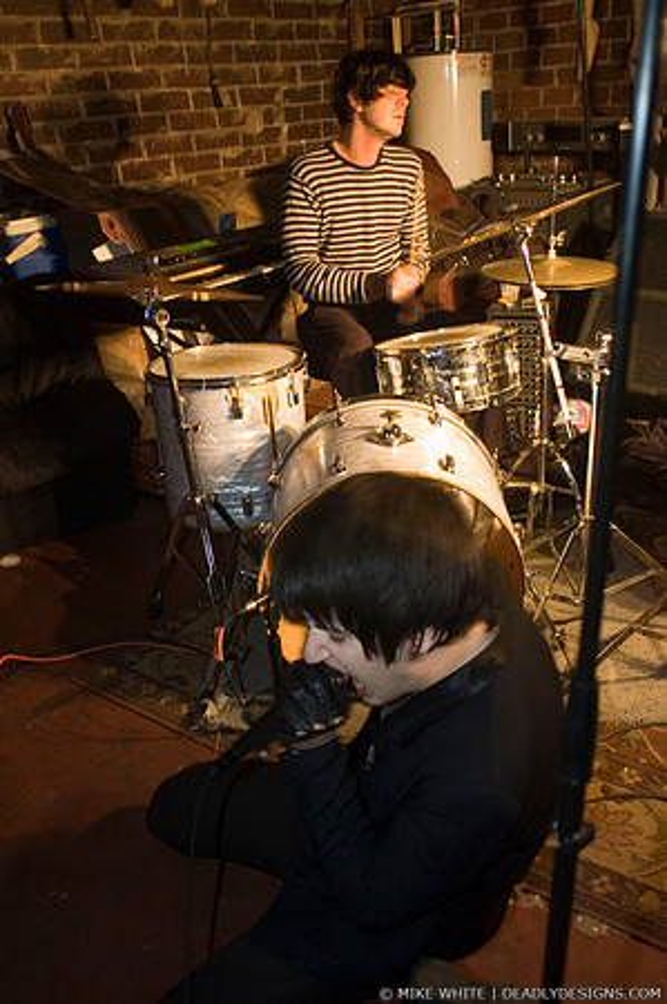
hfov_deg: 43.5
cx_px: 334
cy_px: 502
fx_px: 836
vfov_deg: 62.0
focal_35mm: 30
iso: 800
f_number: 2.8
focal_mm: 20
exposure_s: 1/20
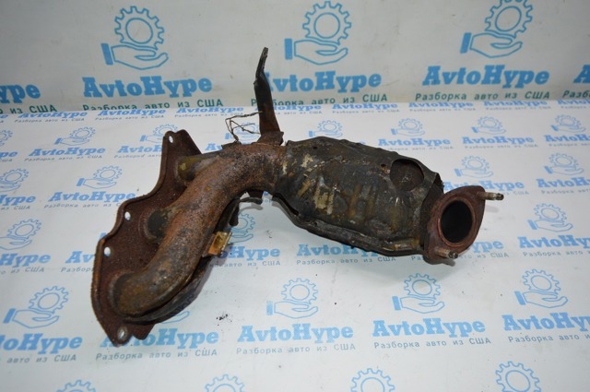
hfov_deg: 67.4
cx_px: 295
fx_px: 442
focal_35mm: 27
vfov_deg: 47.8
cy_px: 196
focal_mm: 18
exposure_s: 1/125
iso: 360
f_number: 4
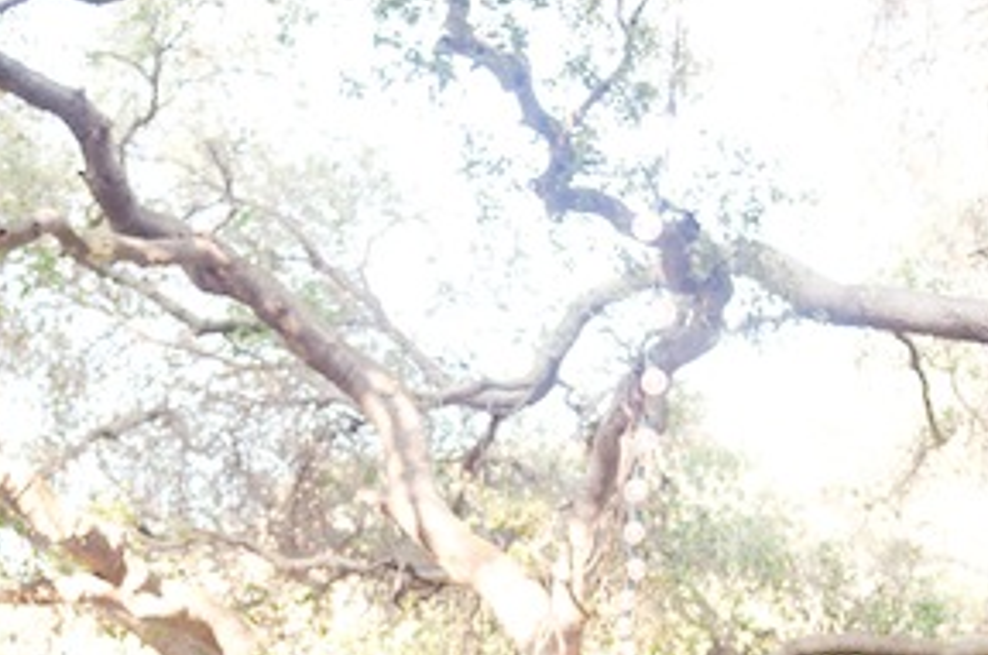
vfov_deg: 18.1
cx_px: 346
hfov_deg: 27.6
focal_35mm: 73
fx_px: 2000
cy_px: 664
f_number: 2.8
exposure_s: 1/200
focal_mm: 35
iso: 640
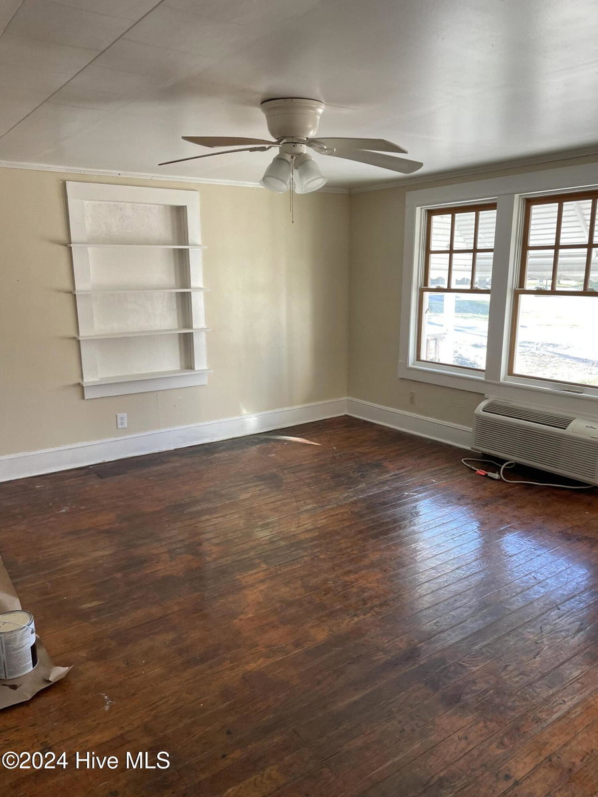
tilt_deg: -12.4
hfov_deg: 53.1
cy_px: 398
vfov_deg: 67.3
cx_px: 299
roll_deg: +1.5
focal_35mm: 26
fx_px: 599
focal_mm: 4.2
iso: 100
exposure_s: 1/121
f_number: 1.6
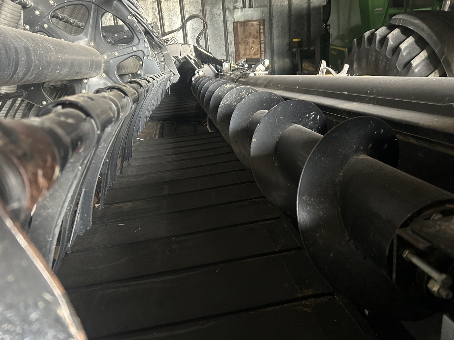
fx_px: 354
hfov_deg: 65.3
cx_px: 231
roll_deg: +5.8
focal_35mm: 27
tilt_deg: -19.7
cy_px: 171
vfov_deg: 51.3
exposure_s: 1/32
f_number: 1.5
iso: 640
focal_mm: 5.7
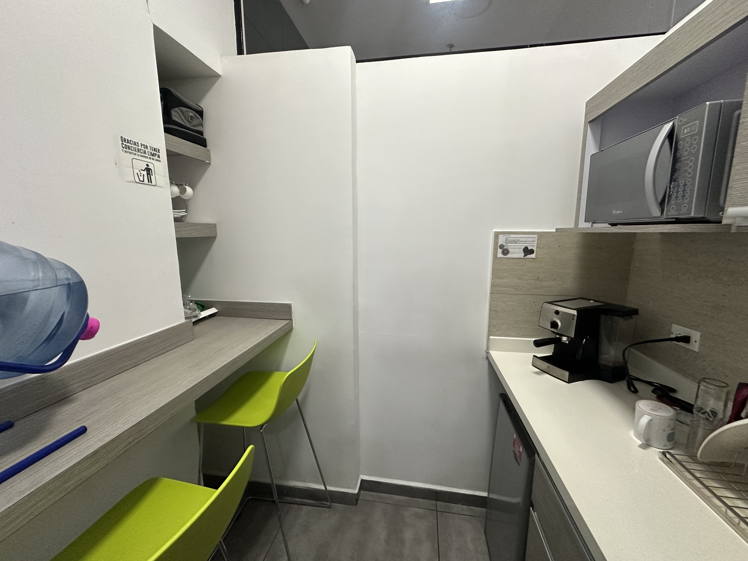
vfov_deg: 85.7
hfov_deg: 102.1
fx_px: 303
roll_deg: +0.4
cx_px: 374
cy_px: 280
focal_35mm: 14
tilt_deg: -7.5
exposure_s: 1/120
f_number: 2.2
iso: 320
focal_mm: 2.22
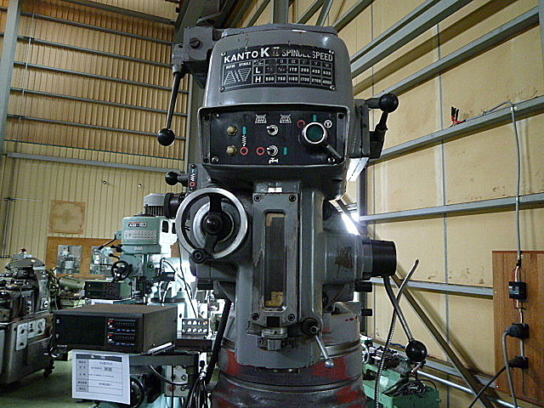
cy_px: 204
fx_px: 393
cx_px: 272
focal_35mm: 25
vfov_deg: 54.9
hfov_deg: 69.4
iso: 400
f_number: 2.8
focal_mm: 4.5
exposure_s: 1/6
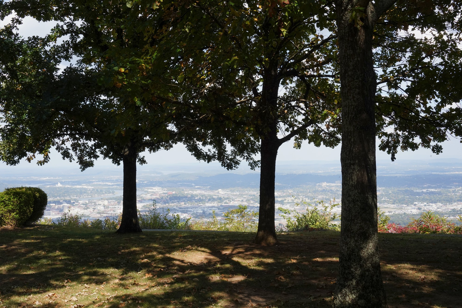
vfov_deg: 29.9
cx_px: 231
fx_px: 578
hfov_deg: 43.6
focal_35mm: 45
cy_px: 154
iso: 800
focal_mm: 45
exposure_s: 1/200
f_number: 22
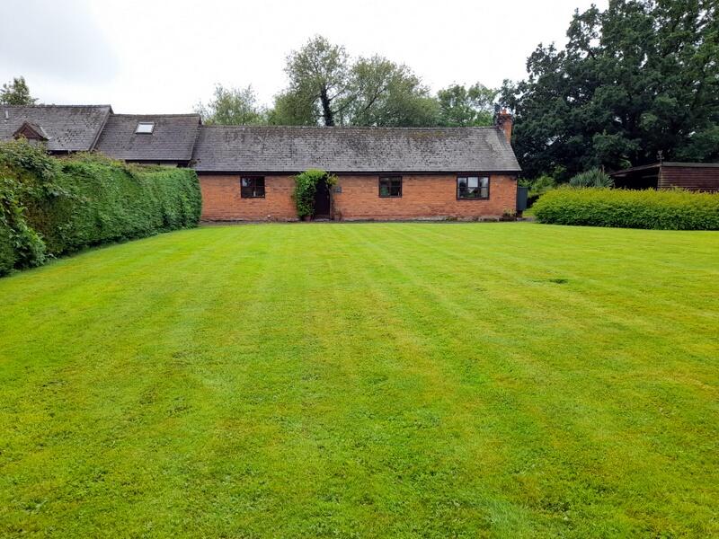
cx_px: 360
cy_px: 270
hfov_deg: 69.4
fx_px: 519
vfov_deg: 54.9
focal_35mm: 25
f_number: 2
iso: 20
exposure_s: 1/429
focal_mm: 4.6
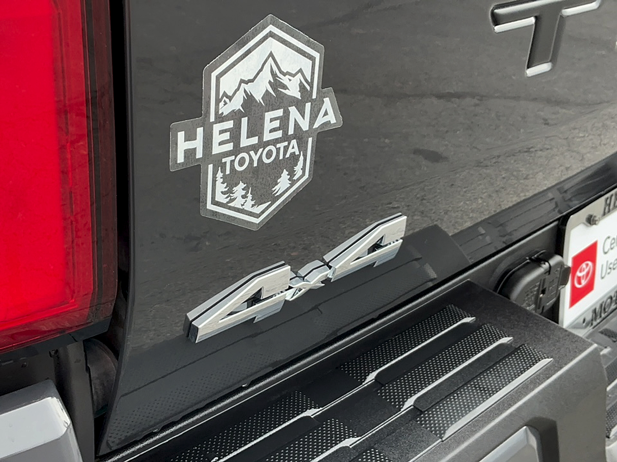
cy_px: 231
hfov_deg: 46.8
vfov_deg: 36.0
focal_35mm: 40
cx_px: 308
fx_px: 713
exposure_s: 1/191
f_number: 1.8
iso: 32
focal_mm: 3
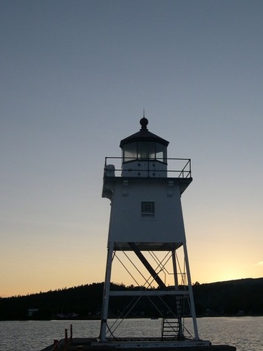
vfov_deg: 36.7
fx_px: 527
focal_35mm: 52
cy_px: 206
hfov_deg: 27.9
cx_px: 162
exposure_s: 1/144
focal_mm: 8
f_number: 7.6
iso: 100
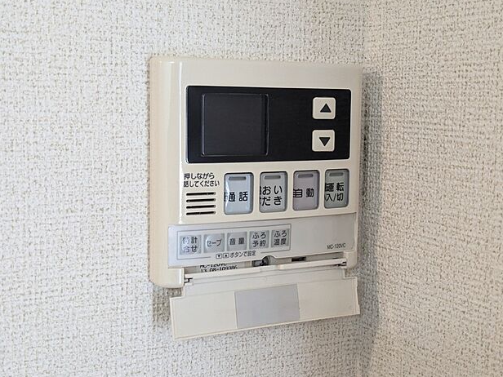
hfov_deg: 36.2
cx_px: 260
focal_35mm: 53
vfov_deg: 27.5
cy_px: 191
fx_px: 770
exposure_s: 1/60
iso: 567
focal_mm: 5.43
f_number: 1.89
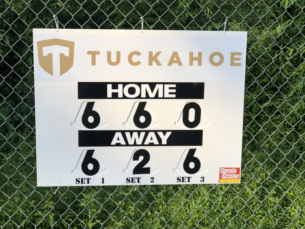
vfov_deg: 25.7
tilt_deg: -9.4
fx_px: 502
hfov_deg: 33.8
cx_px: 152
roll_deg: +1.1
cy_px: 114
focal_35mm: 57
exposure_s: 1/294
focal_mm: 6.6
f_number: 2.8
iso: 20
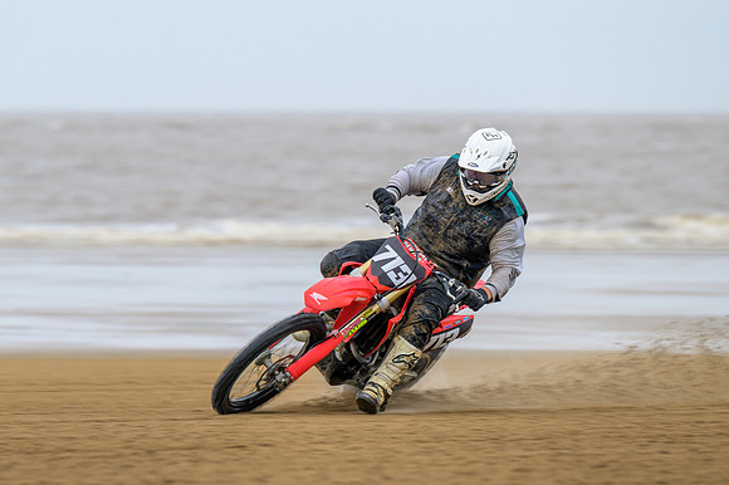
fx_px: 6519
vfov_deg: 4.3
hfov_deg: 6.4
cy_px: 242
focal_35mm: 322
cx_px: 364
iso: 140
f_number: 4
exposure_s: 1/320
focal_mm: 200
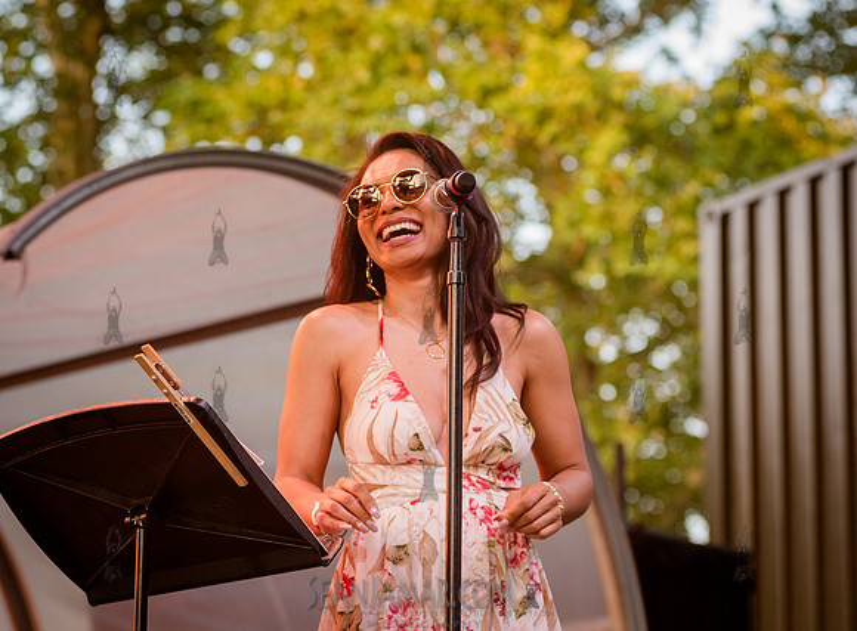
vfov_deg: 11.8
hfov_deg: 16.0
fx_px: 3041
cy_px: 279
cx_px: 386
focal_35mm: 124
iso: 2000
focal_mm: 92
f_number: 4
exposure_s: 1/640
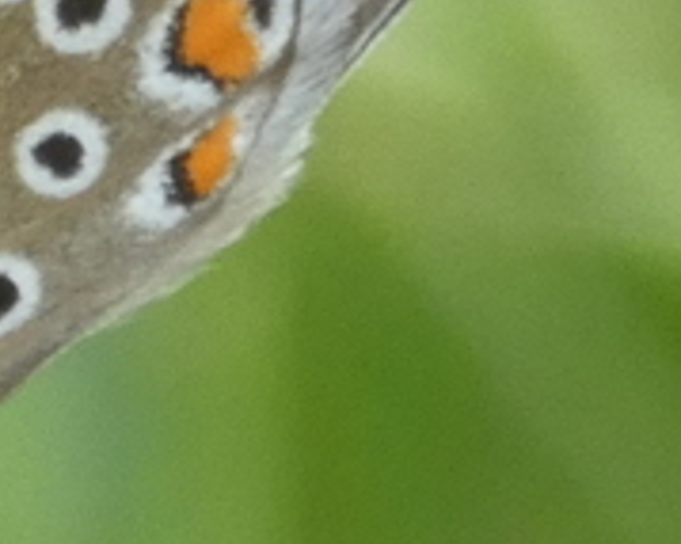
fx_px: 14040
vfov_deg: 2.2
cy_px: 483
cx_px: -295
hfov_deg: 2.8
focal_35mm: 697
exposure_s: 1/80
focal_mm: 26.9
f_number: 5.4
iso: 250
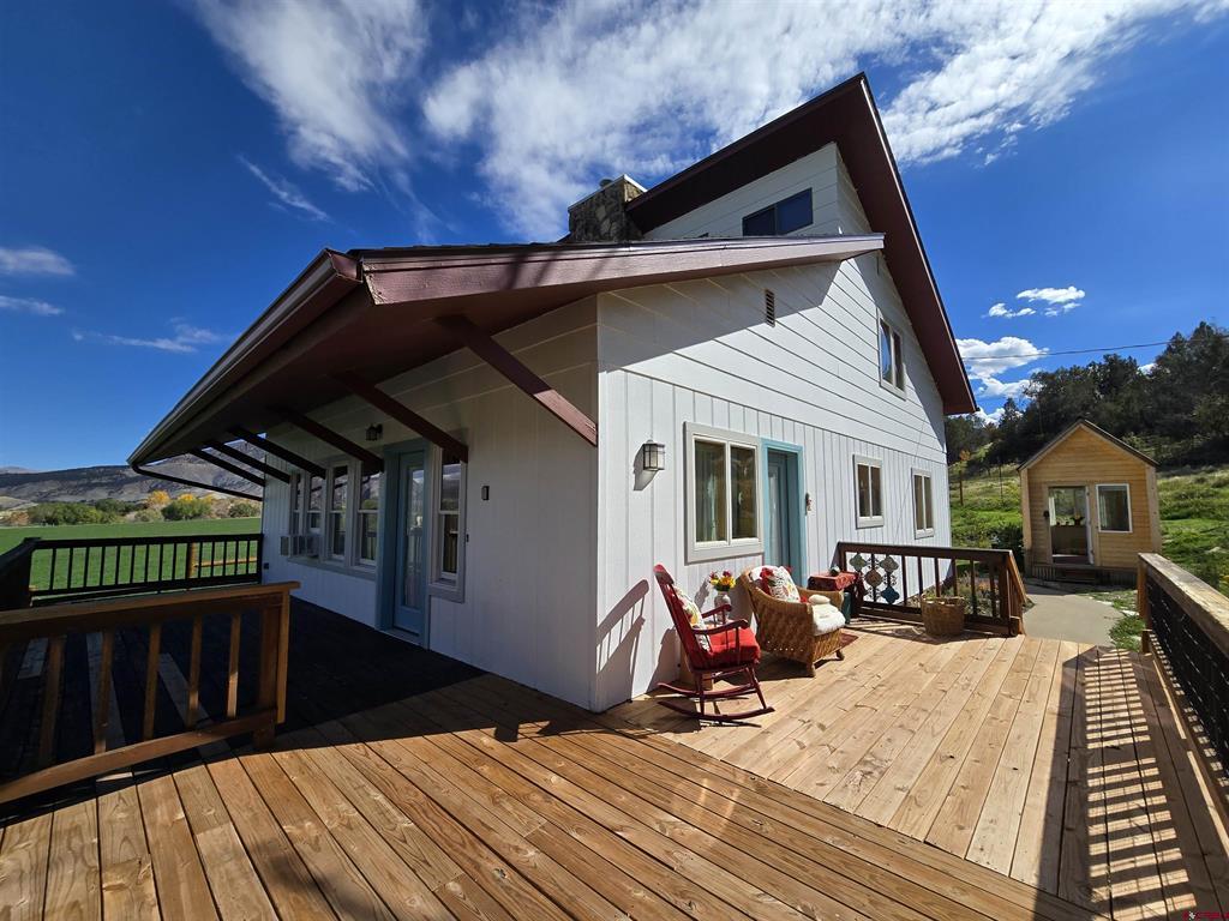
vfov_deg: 89.9
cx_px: 614
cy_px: 460
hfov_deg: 106.2
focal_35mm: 13
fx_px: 462
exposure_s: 1/3092
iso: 50
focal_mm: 2.2
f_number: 2.2
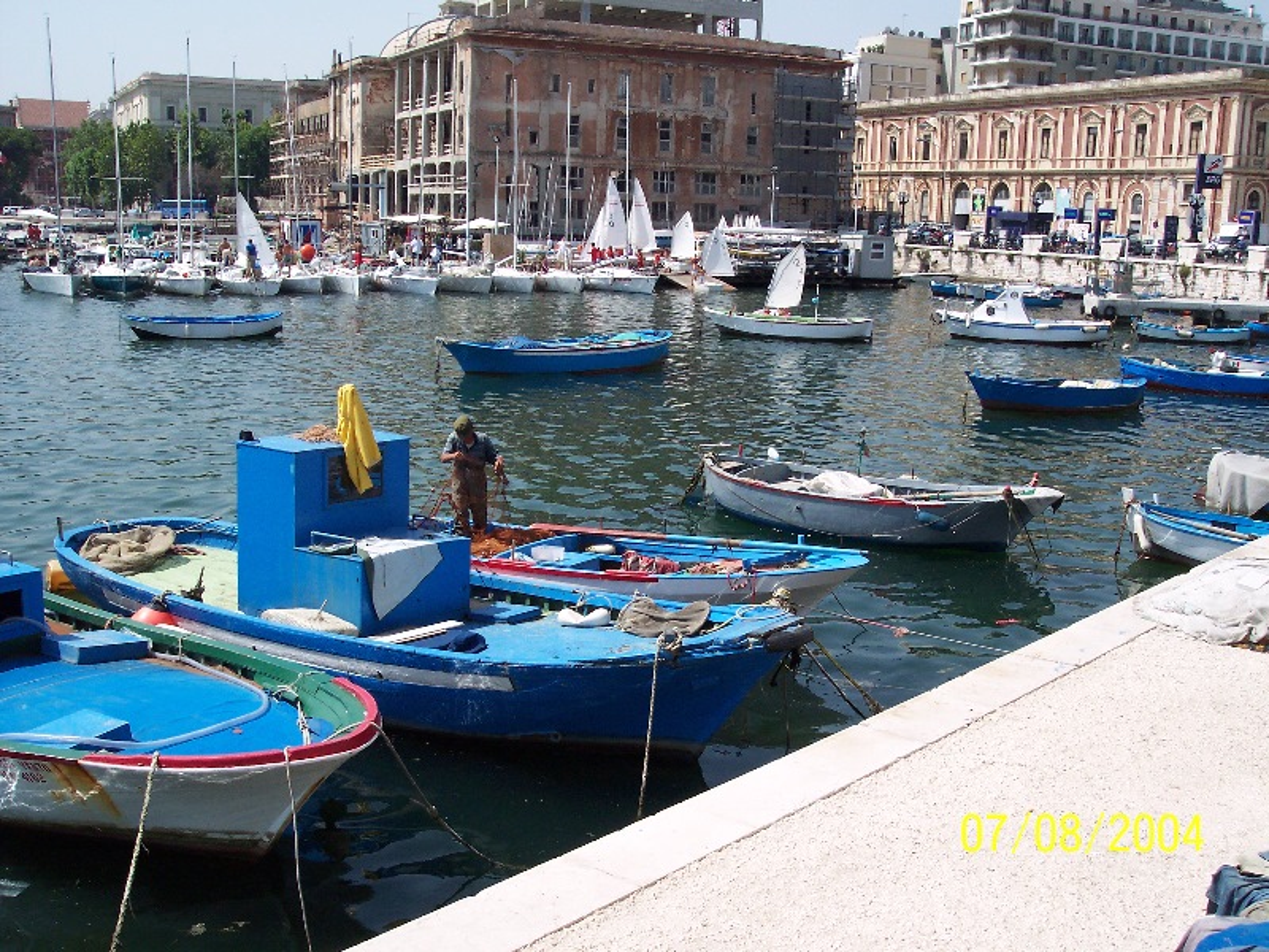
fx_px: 1393
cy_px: 476
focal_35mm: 38
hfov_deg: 49.0
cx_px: 634
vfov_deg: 37.7
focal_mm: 8
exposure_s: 1/700
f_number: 4.8
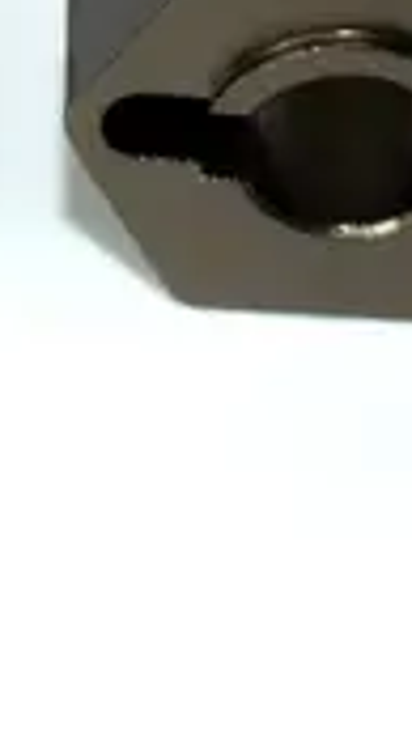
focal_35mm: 365
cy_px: 314
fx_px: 7075
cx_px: -47
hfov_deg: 3.3
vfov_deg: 5.9
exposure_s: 1/80
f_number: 8
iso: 100
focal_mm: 50
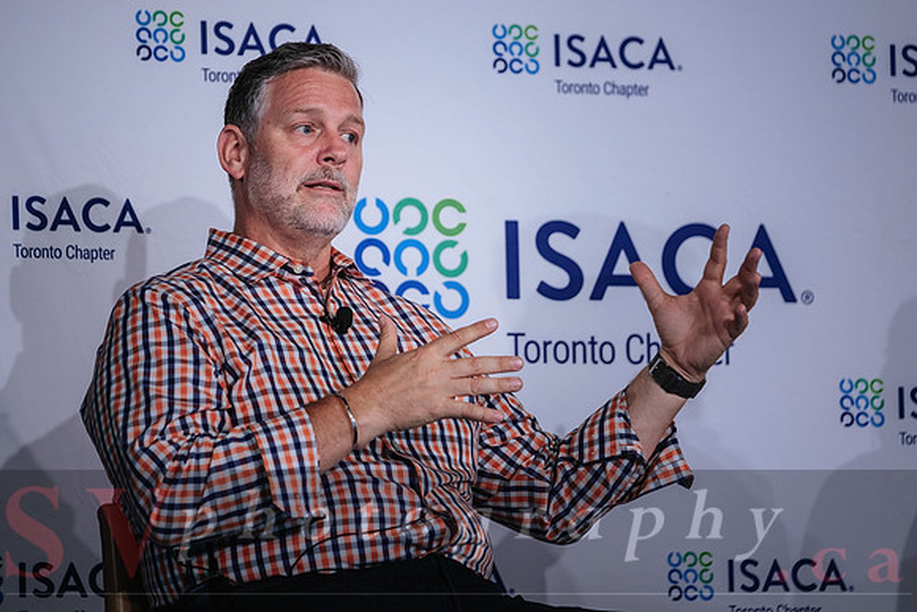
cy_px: 283
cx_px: 416
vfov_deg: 7.5
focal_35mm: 184
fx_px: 4694
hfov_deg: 11.2
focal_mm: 110.6
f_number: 2.8
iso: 800
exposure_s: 1/100
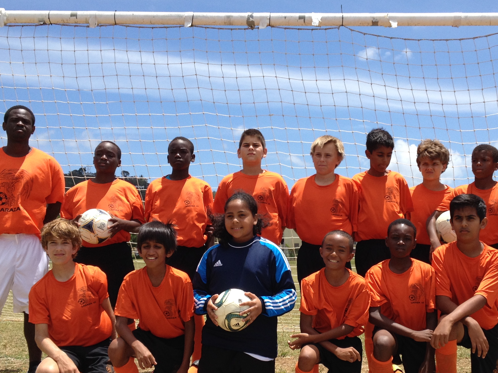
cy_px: 217
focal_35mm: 58
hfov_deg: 33.2
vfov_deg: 25.2
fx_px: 834
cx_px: 287
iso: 50
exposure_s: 1/1727
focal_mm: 4.28
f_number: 2.4
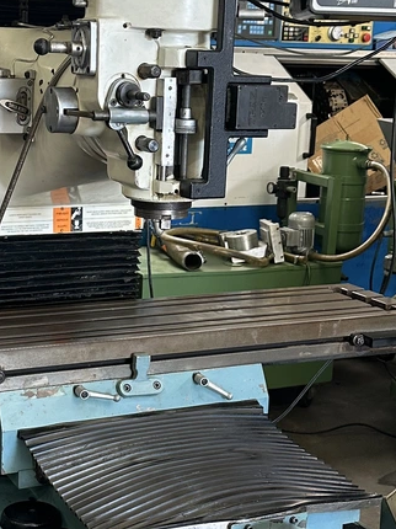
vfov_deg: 29.0
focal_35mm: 67
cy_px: 269
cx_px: 127
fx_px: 1023
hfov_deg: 21.8
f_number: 1.78
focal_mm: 6.86
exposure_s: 1/60
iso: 160
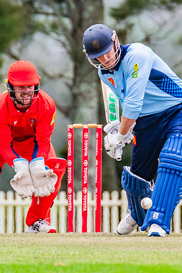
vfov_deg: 1.1
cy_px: 85
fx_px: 13675
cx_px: 104
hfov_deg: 0.8
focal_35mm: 1805
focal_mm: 600
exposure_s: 1/1250
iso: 800
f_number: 9
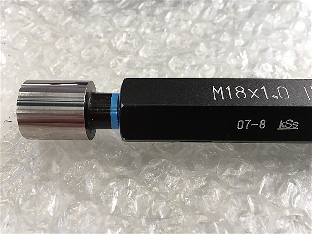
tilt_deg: -56.0
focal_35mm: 29
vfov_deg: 48.2
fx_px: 261
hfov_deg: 61.7
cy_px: 117
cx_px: 156
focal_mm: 4.15
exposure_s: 1/30
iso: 25
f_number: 2.2
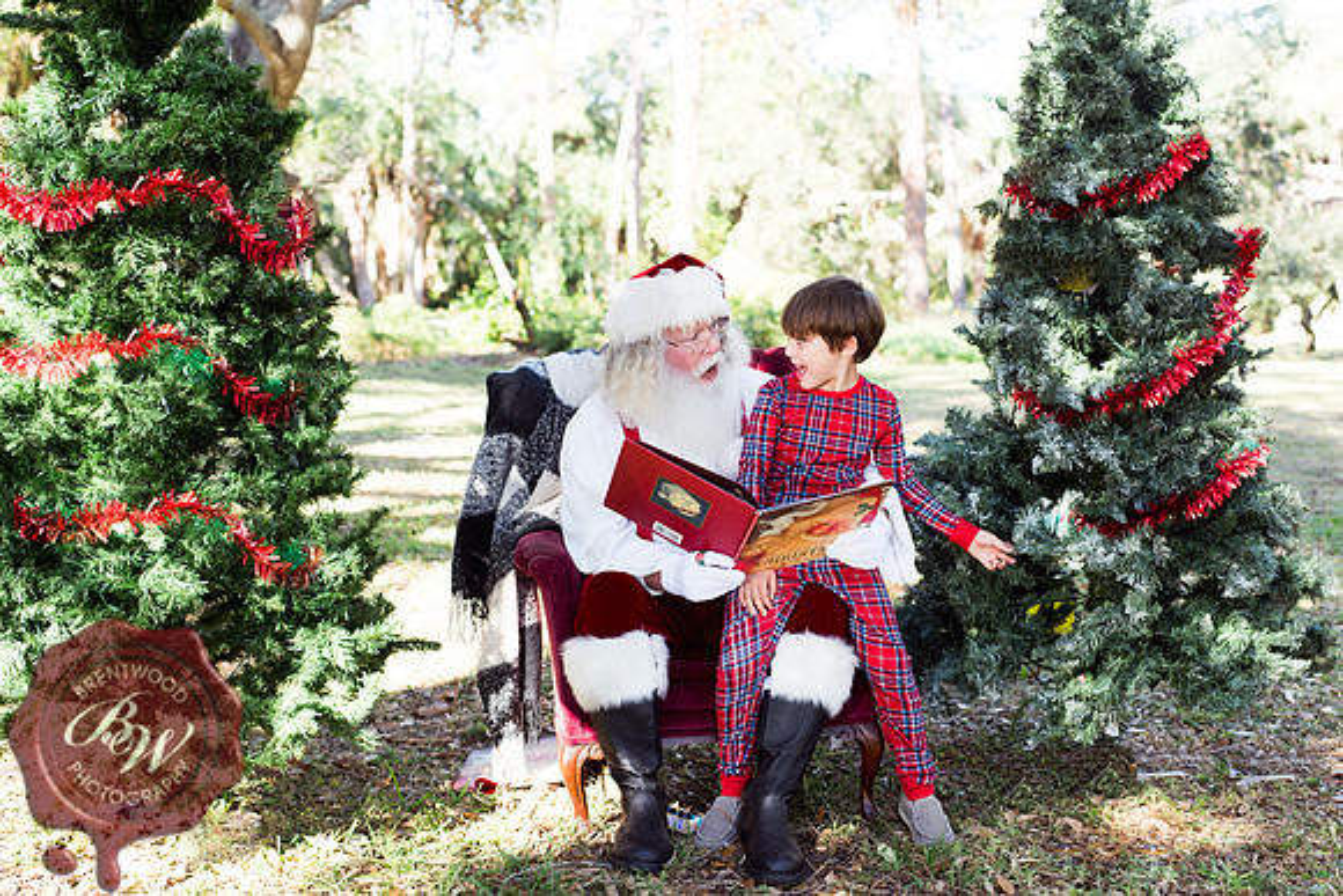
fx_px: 1866
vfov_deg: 27.0
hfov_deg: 39.6
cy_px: 448
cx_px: 672
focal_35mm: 50
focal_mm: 50
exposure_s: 1/160
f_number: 4.5
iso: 125
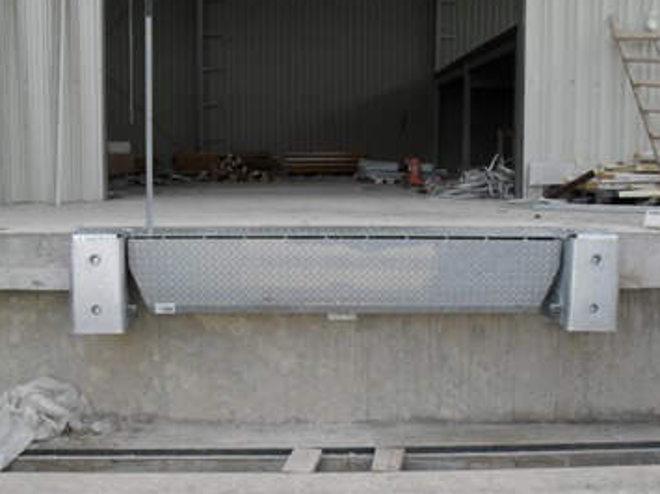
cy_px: 303
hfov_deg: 39.7
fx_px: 915
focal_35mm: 48
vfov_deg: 30.1
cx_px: 322
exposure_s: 1/180
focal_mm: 6.3
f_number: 2.8
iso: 80
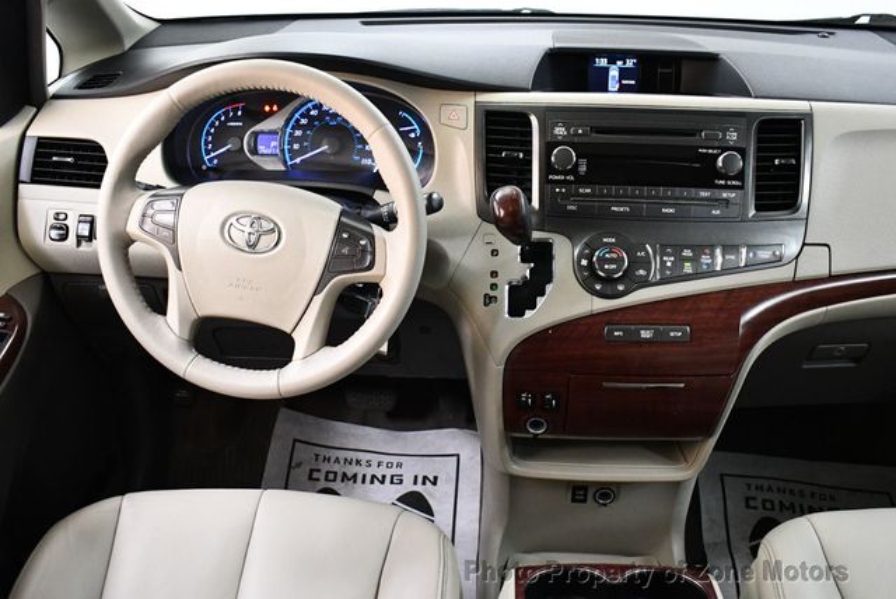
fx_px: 897
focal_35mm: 36
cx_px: 448
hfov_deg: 53.1
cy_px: 300
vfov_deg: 36.9
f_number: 3.5
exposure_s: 1/125
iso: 3200
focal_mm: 18
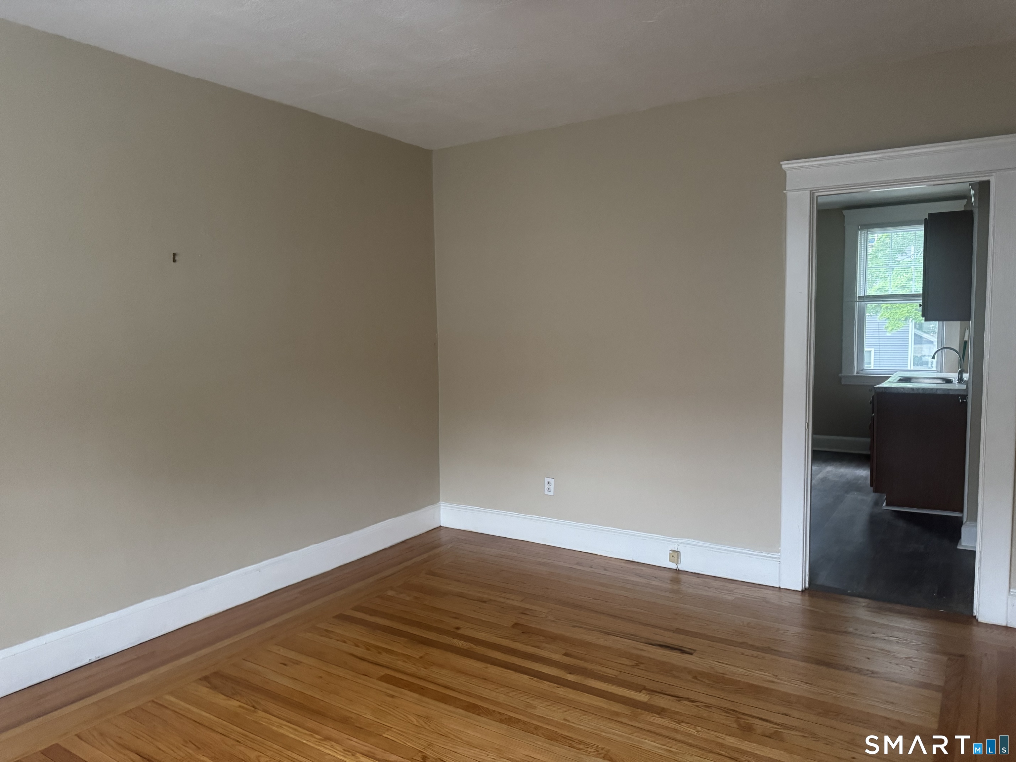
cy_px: 381
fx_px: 704
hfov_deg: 71.6
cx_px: 508
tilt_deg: -4.5
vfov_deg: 56.8
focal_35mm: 24
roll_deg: +1.0
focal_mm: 6.76
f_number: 1.78
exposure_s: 1/60
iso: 800
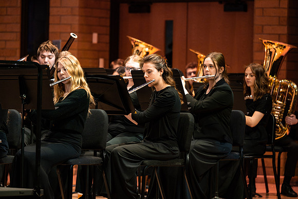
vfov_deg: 6.3
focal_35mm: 217
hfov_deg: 9.5
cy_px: 77
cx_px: 148
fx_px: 1799
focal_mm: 175
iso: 2000
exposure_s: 1/320
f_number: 2.8
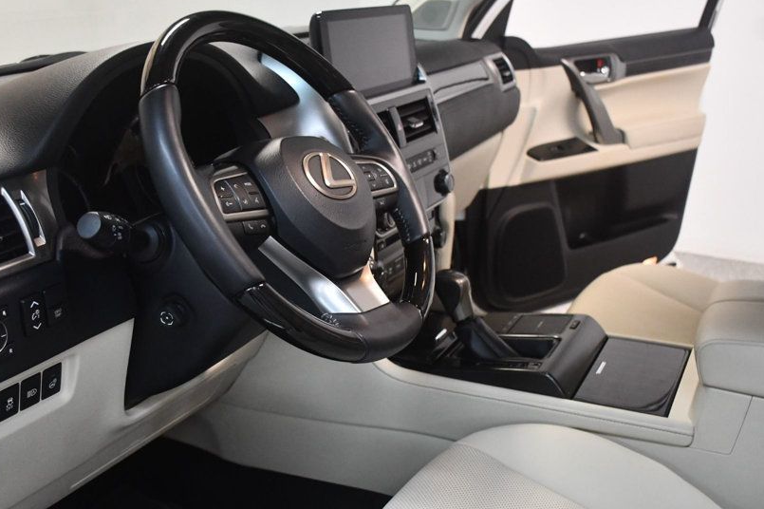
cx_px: 311
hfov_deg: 46.2
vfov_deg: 31.9
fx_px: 891
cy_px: 271
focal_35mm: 42
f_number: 3.5
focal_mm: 22
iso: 2800
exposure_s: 1/125
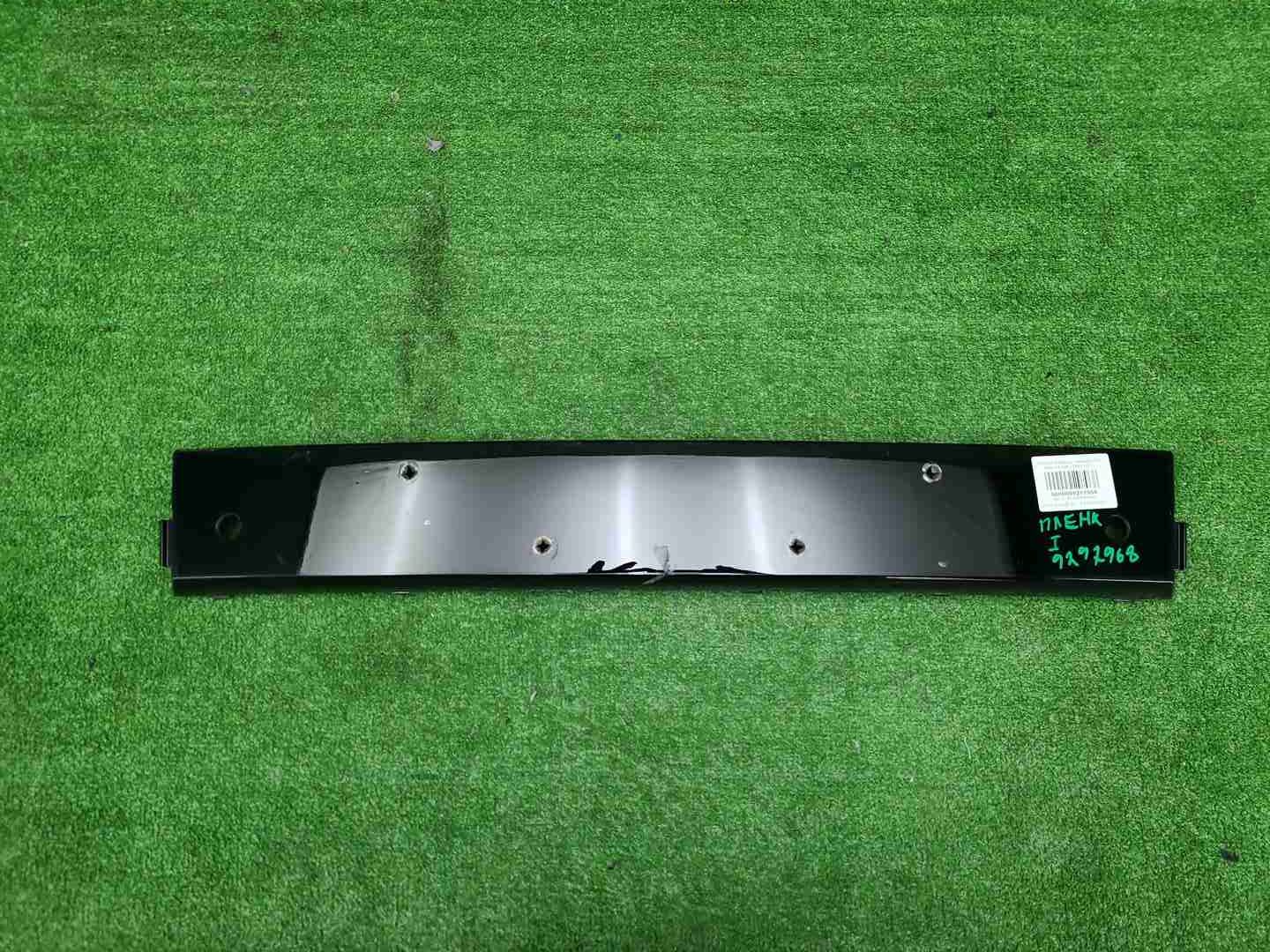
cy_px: 476
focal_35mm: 26
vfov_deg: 53.1
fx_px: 954
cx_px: 635
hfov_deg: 67.3
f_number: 1.8
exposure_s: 1/50
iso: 203
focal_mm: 5.4
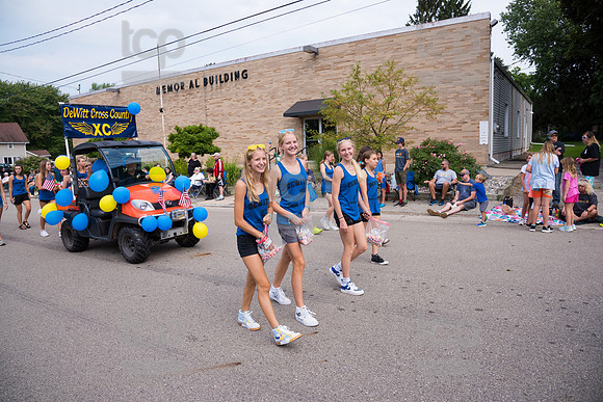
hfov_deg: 73.7
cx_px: 302
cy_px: 201
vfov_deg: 53.2
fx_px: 402
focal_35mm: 24
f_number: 6.3
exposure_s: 1/500
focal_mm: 24
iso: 220
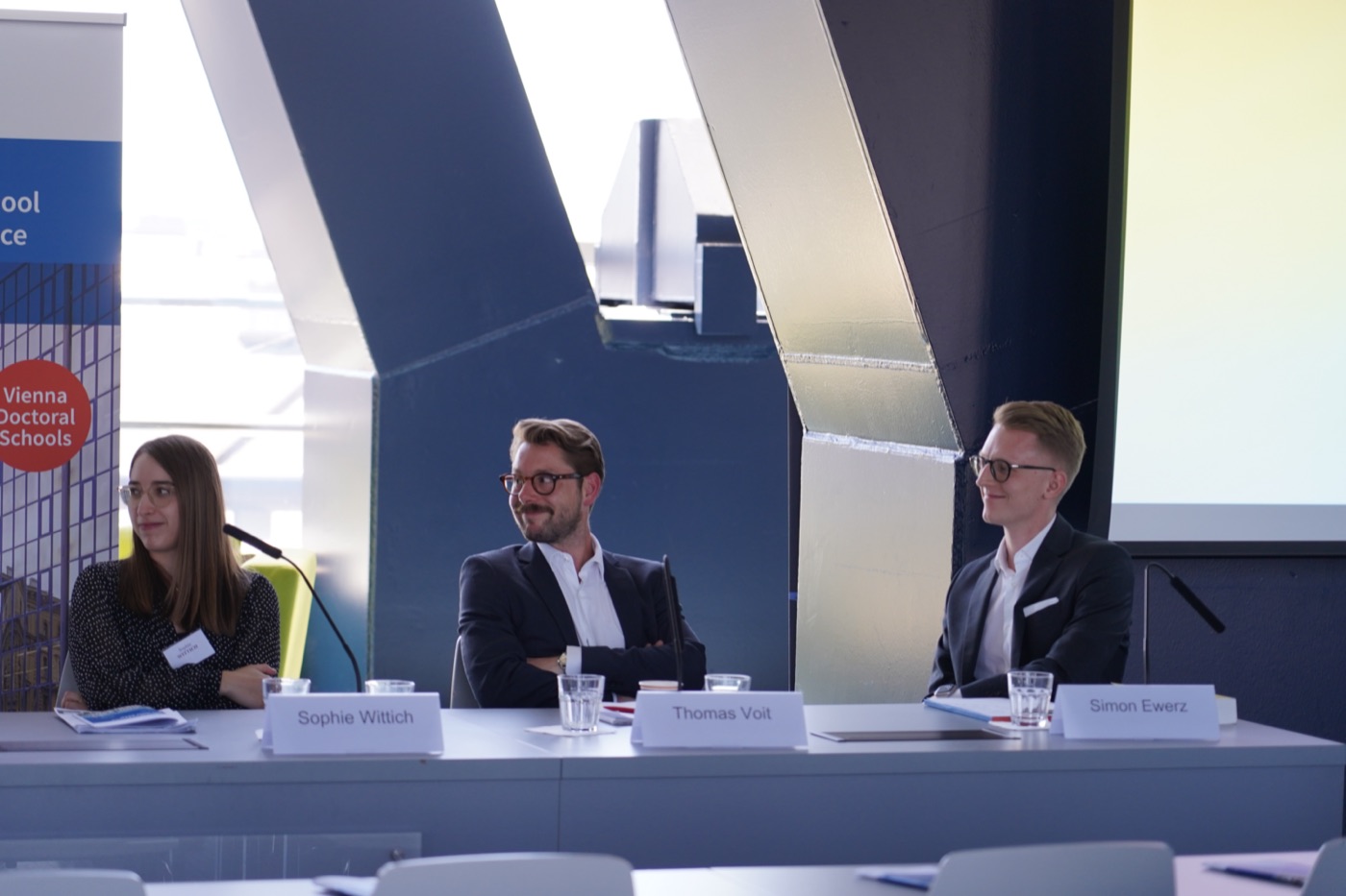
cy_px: 448
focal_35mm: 105
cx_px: 673
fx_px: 3925
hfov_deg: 19.5
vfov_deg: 13.0
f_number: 4
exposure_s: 1/125
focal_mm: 105
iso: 800
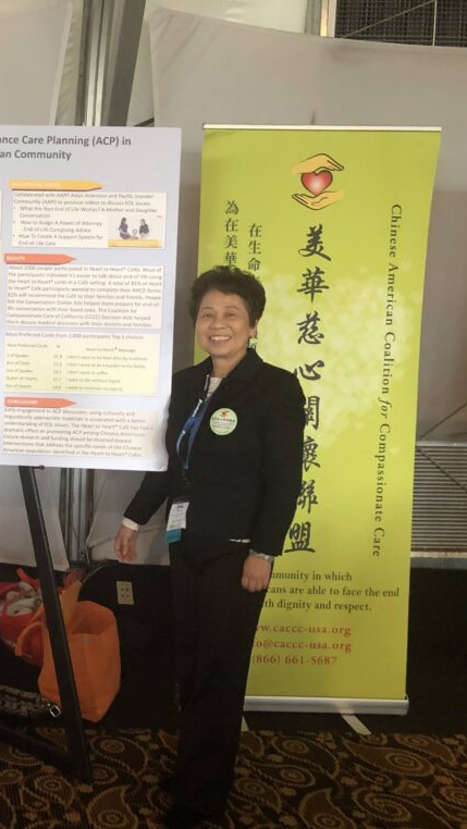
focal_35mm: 41
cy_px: 412
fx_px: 902
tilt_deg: -6.4
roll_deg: -1.8
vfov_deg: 49.4
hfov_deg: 26.8
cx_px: -41
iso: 80
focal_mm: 3.99
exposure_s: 1/15
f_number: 1.8
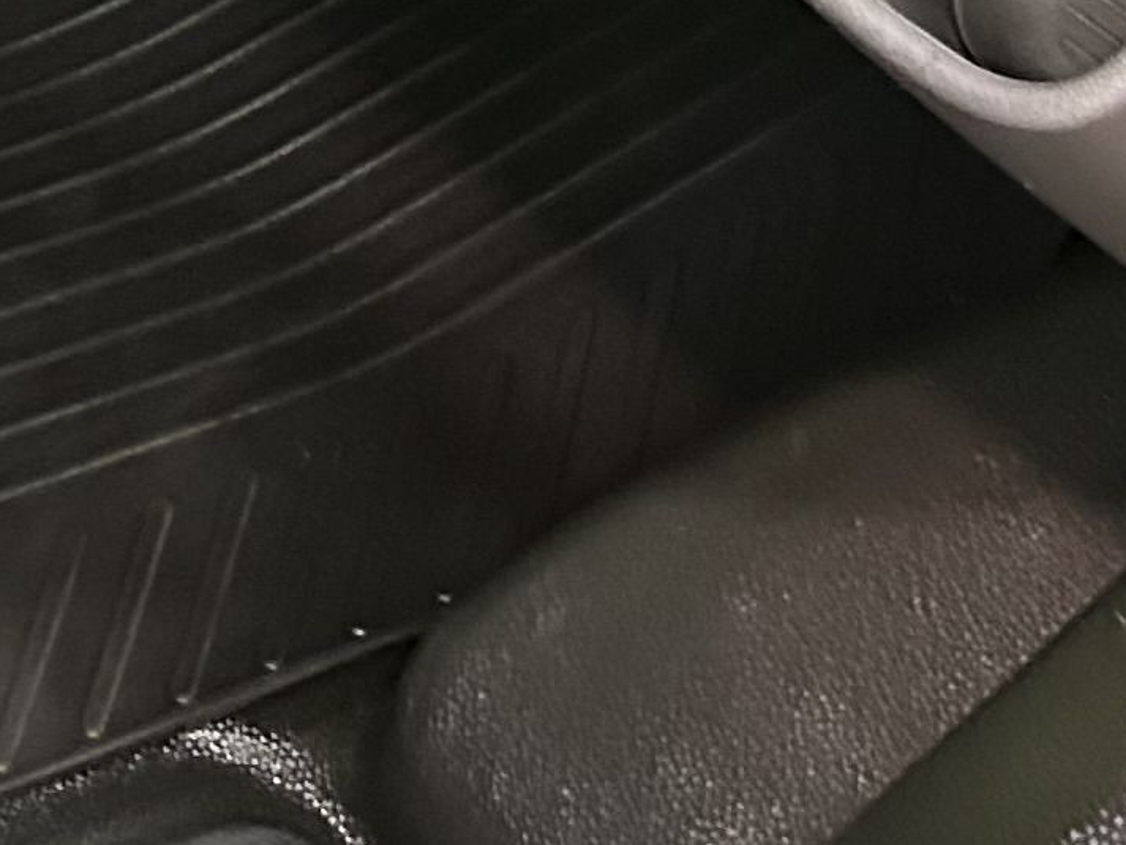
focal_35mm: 147
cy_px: -1336
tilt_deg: -24.7
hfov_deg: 12.5
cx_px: -760
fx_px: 4782
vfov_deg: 8.9
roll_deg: +0.3
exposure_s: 1/25
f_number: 1.5
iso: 800
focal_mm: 5.7
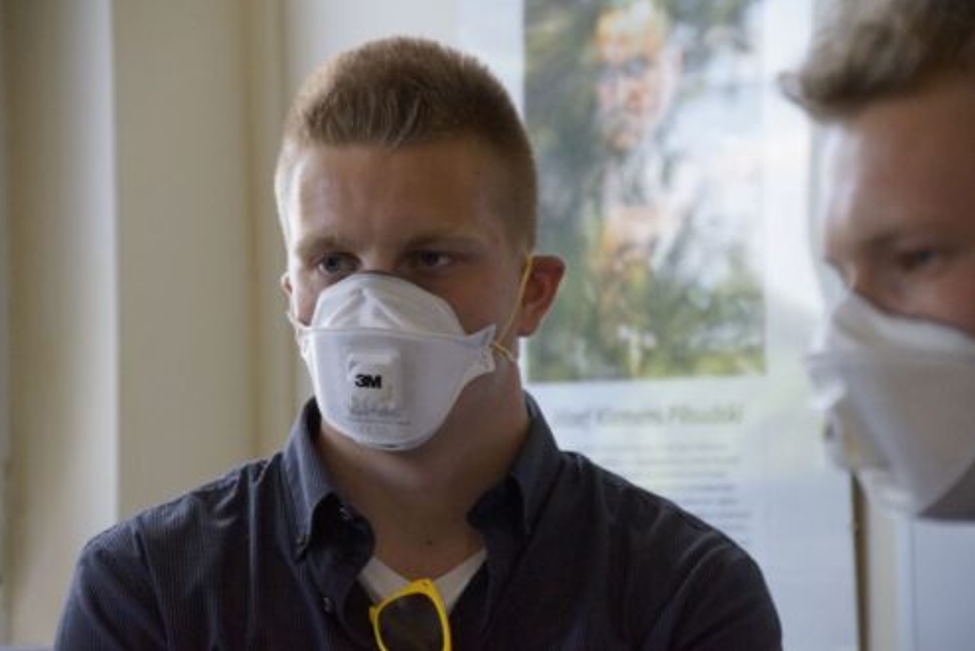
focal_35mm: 205
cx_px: 484
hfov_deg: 10.1
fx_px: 5542
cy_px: 326
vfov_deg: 6.7
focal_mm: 135
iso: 2000
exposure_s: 1/250
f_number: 6.3
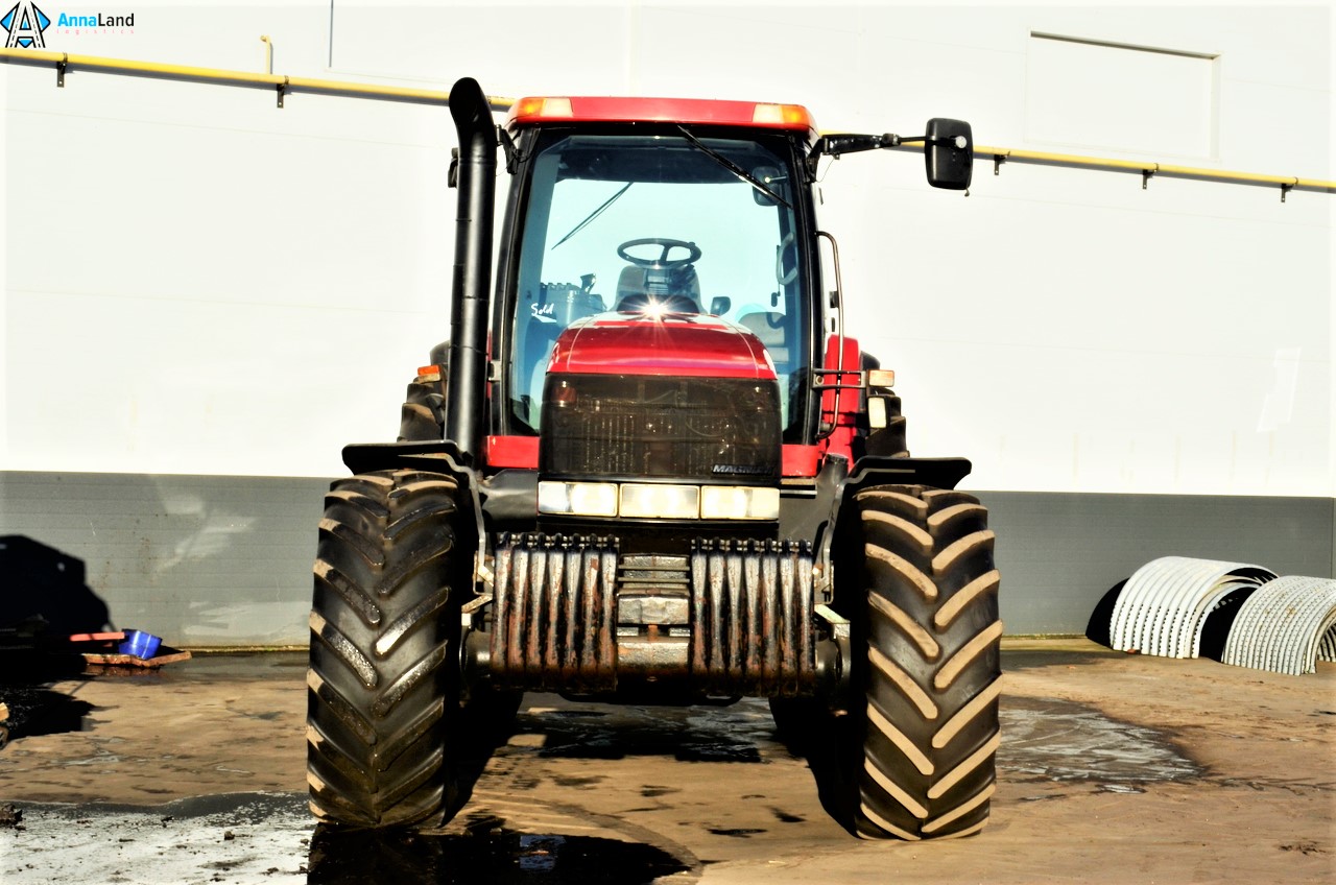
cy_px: 442
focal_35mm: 57
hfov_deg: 35.1
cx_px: 668
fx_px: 2111
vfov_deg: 23.7
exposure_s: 1/30
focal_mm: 38
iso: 125
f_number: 29
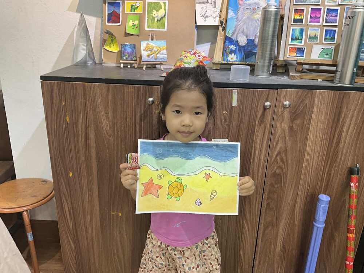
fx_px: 305
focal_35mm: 29
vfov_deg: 48.2
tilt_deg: -19.3
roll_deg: -1.8
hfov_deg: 61.7
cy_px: 136
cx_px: 182
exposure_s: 1/50
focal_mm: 3
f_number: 1.8
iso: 40
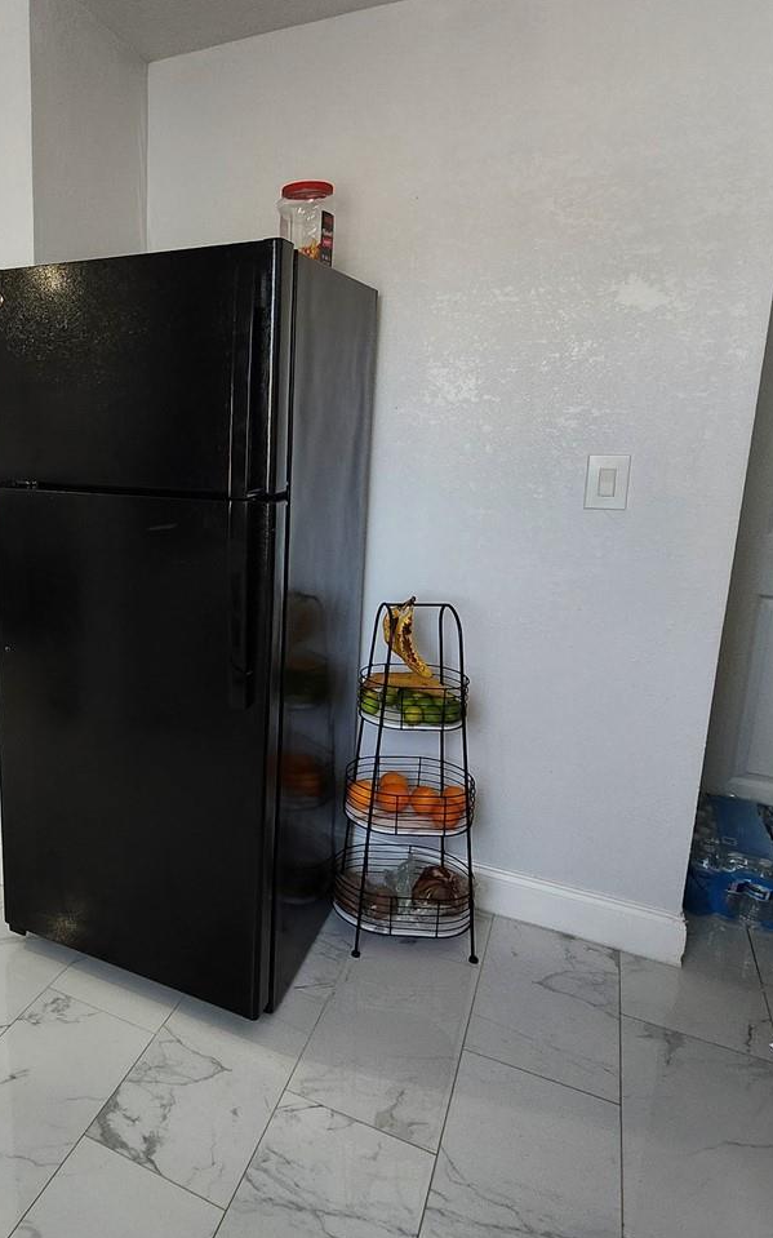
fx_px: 776
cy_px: 559
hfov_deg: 49.1
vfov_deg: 77.0
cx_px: 129
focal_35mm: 23
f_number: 2.2
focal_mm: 1.74
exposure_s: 1/60
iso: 125
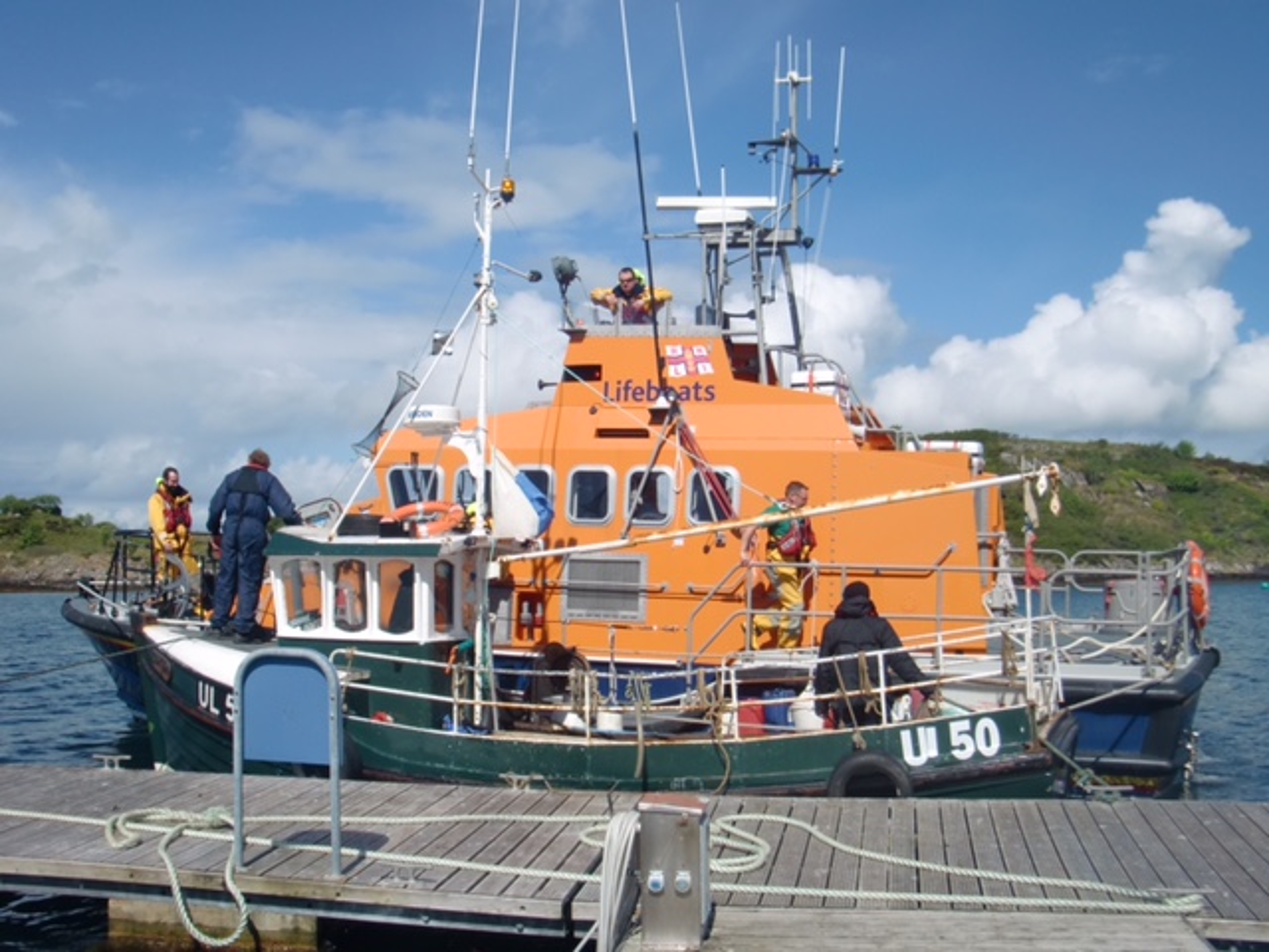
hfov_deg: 49.0
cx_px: 634
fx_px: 1393
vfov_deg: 37.7
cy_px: 476
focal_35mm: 38
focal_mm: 6.66
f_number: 3.9
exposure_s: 1/800
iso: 64
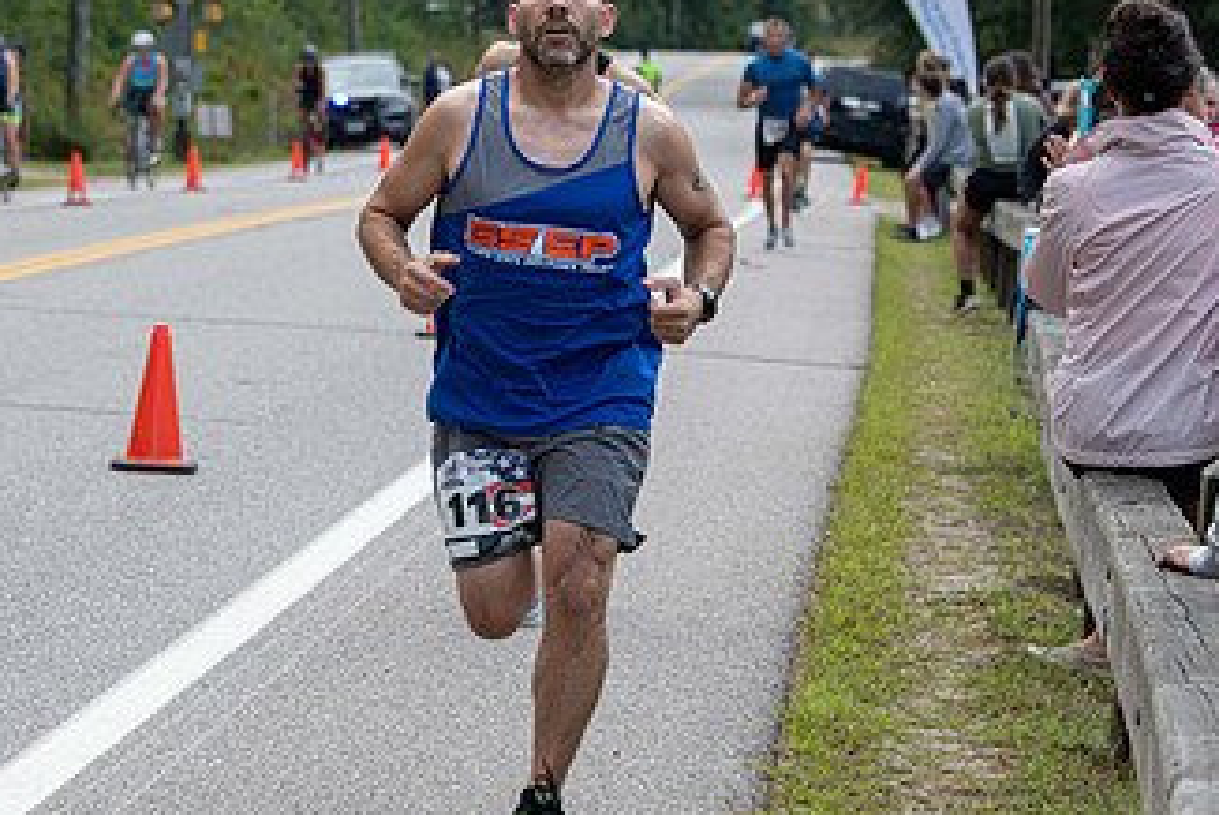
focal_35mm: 156
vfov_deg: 8.8
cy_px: 413
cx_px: 479
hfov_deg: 13.1
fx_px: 5287
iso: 200
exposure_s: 1/320
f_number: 5
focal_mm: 85
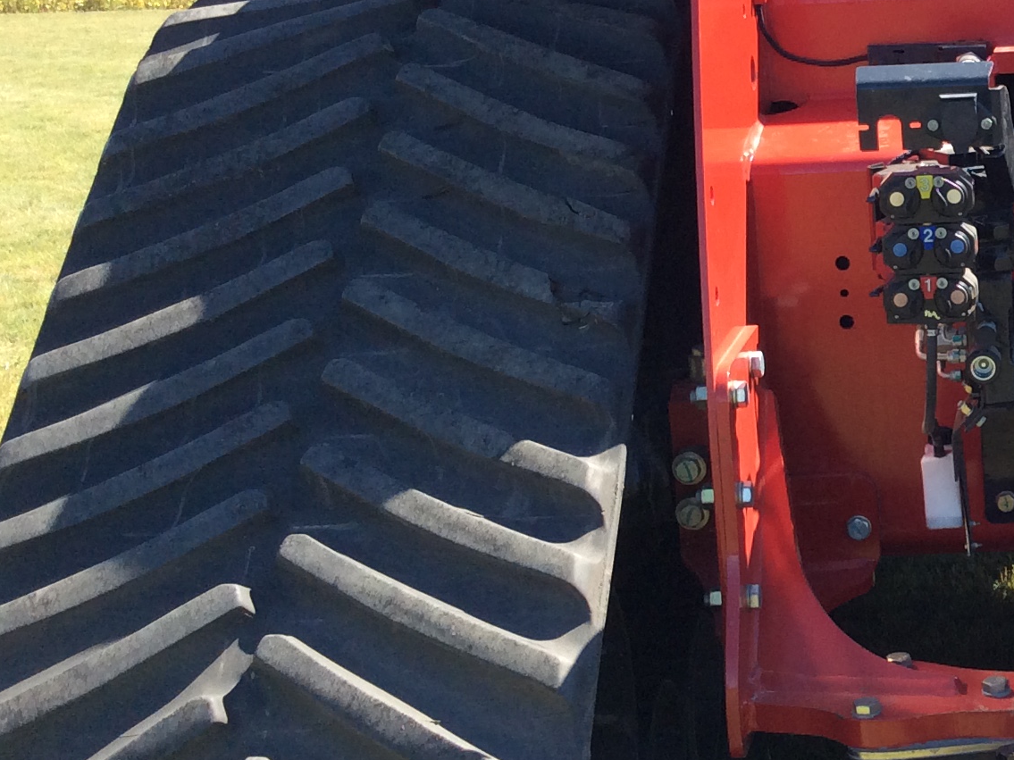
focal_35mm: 73
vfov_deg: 20.1
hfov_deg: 25.0
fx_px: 2138
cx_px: 1081
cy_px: 279
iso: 32
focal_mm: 3.3
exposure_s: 1/406
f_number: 2.4
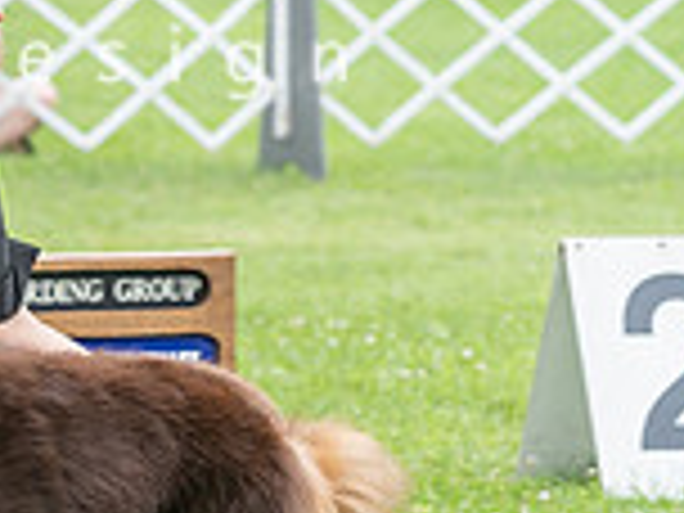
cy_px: 196
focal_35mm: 386
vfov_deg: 3.9
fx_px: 7627
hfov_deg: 5.1
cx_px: -212
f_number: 4.5
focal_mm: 100
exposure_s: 1/400
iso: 400
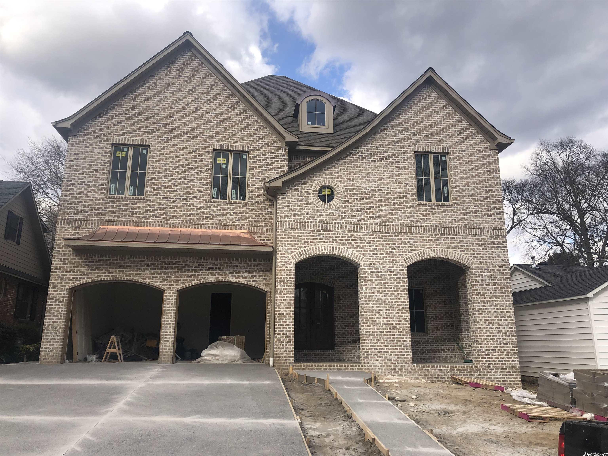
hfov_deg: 63.4
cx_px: 304
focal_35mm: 28
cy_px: 228
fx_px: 492
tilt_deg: +15.5
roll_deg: -1.0
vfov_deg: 49.7
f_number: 1.8
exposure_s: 1/1021
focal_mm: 3.99
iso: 20
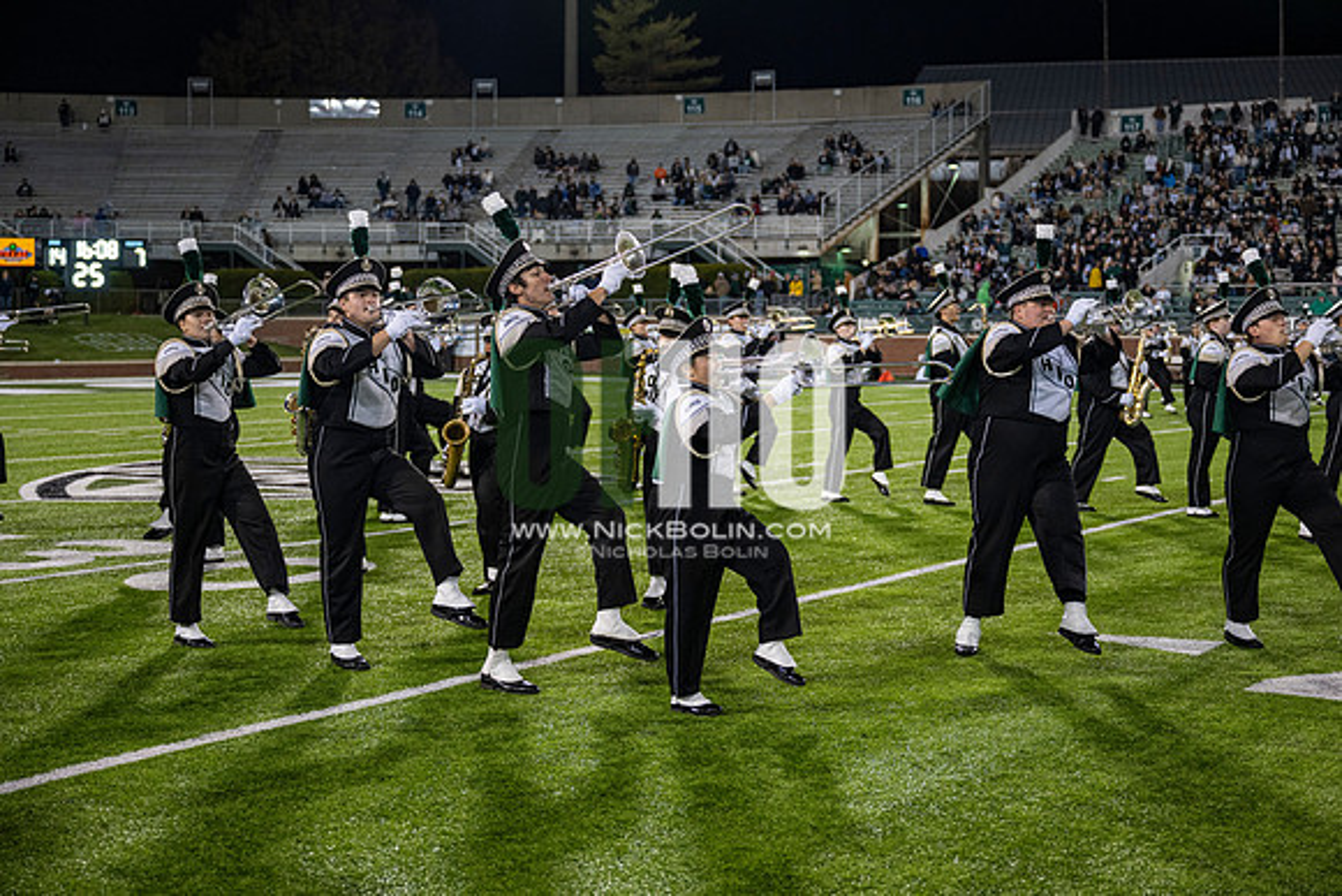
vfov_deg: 27.5
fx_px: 1827
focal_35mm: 49
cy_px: 448
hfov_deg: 40.3
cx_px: 671
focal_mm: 49
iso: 1250
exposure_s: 1/500
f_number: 3.2
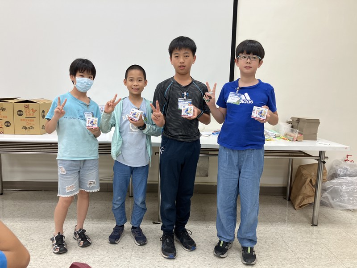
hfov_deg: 63.4
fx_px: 289
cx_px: 178
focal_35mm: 28
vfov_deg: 49.7
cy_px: 134
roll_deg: -1.0
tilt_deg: -8.3
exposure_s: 1/60
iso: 50
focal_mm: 3.99
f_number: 1.8
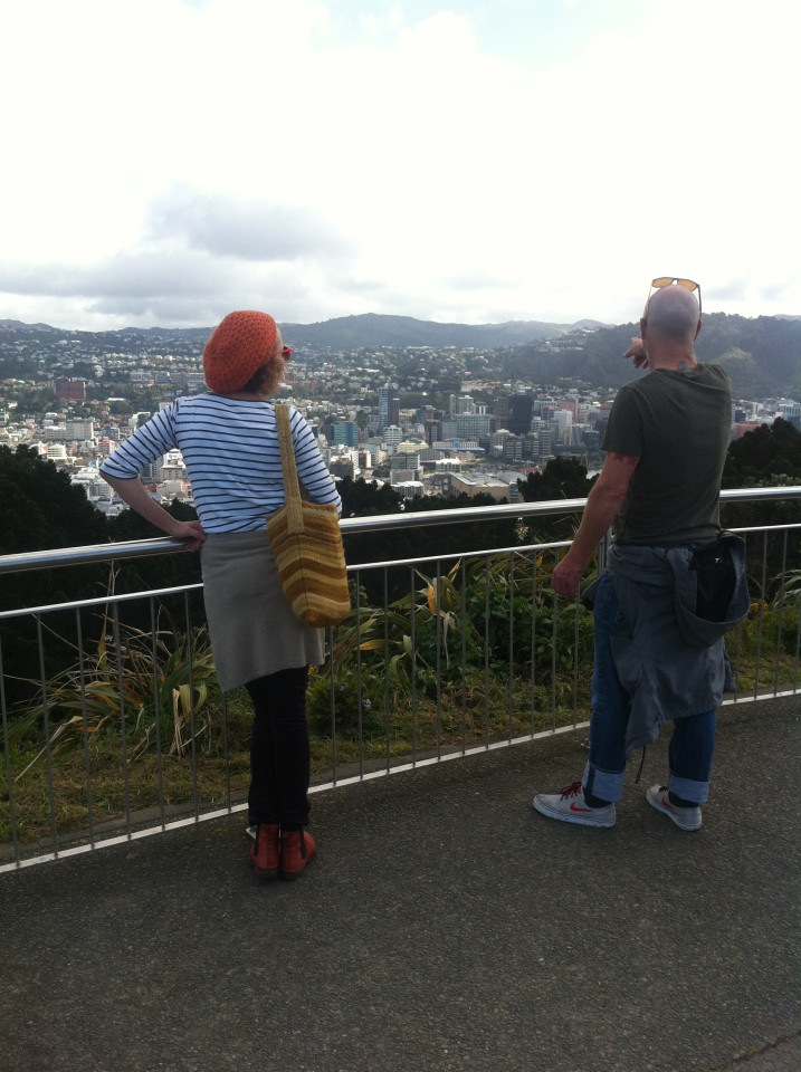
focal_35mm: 35
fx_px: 1083
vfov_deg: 52.7
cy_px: 536
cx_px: 400
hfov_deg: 40.6
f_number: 2.8
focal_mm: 3.85
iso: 80
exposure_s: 1/702
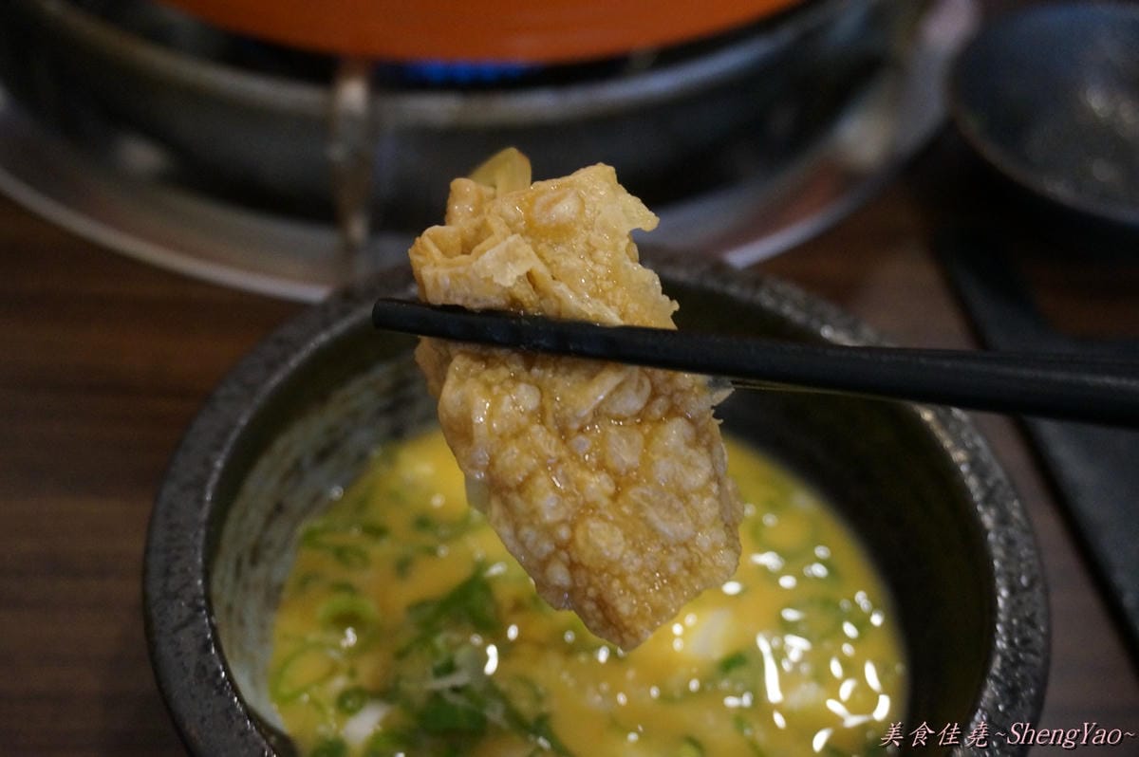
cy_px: 378
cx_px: 570
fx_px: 1470
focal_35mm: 46
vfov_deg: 28.9
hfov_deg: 42.4
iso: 2500
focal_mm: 31
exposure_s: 1/60
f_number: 5
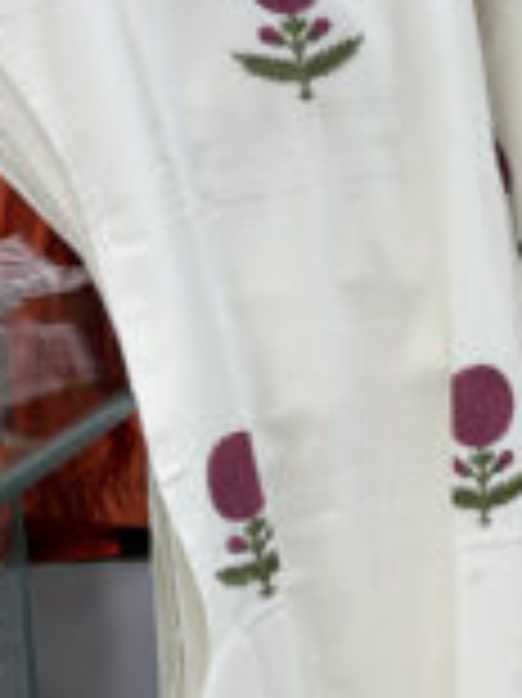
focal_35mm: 62
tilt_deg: -9.5
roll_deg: +1.2
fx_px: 1248
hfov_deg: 22.0
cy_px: 302
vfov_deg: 31.2
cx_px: 608
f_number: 1.78
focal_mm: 6.76
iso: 50
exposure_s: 1/131
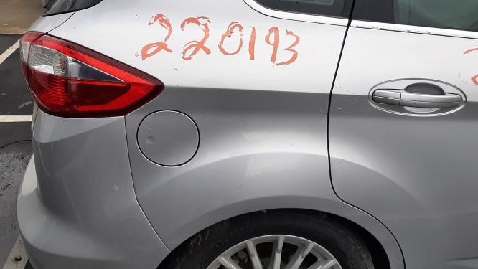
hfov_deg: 57.8
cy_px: 74
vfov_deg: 34.1
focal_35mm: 34
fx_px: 431
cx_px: 209
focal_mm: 3.93
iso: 40
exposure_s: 1/1342
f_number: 1.7
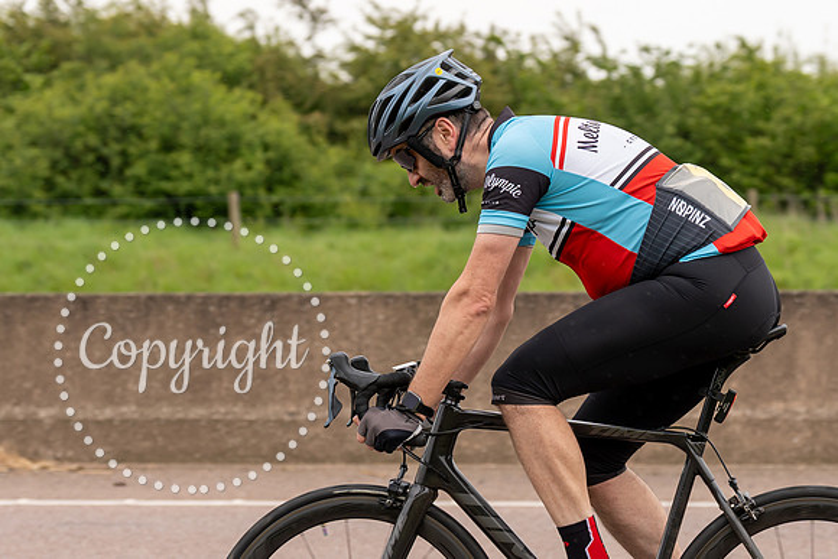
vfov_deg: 10.7
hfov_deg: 16.0
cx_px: 485
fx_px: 2989
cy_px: 210
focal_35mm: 128
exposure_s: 1/1000
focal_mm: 70
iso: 250
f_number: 3.5
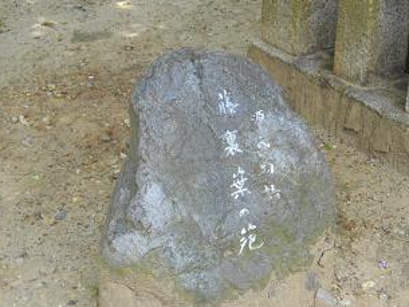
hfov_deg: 24.7
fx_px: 934
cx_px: 242
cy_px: 174
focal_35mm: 79
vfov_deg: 18.7
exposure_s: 1/160
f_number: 4.1
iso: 100
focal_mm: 11
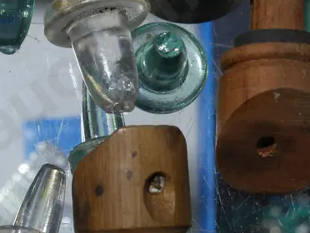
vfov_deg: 12.3
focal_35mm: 121
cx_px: 39
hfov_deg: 16.1
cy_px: 99
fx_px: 1085
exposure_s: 1/80
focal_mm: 22
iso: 200
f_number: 4.7
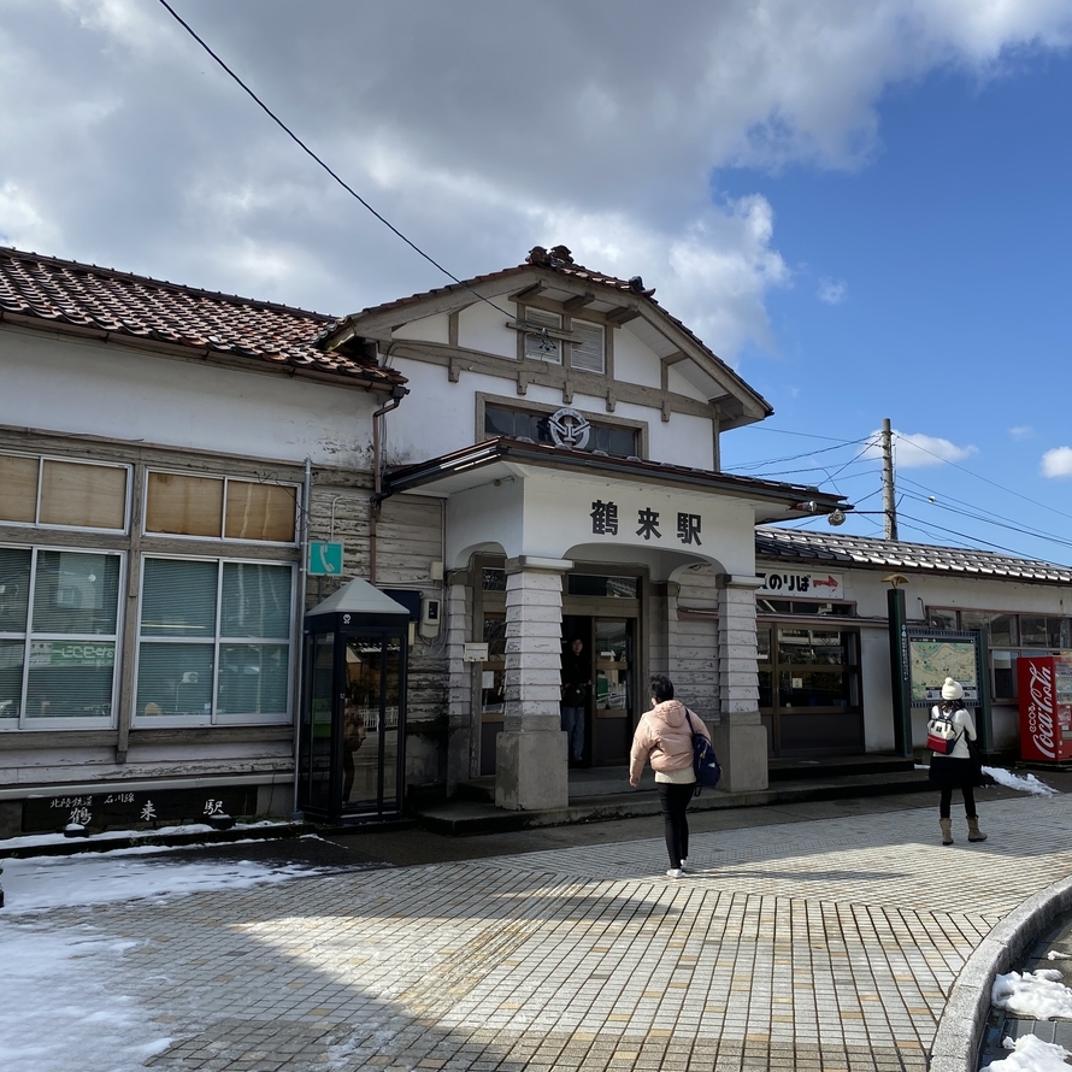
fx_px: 1086
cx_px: 641
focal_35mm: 31
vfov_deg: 52.5
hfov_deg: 52.2
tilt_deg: +7.7
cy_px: 538
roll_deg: +0.4
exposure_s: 1/2695
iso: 32
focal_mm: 4.25
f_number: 1.8
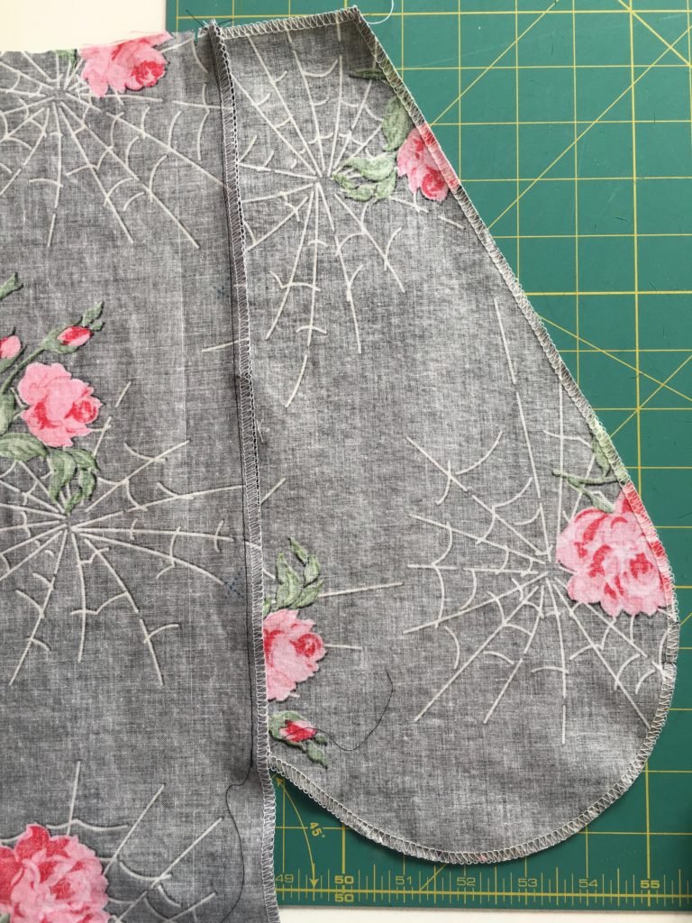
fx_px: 773
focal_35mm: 29
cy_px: 462
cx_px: 346
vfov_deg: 61.7
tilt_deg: -86.0
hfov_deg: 48.2
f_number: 2.2
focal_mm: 4.15
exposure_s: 1/120
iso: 32
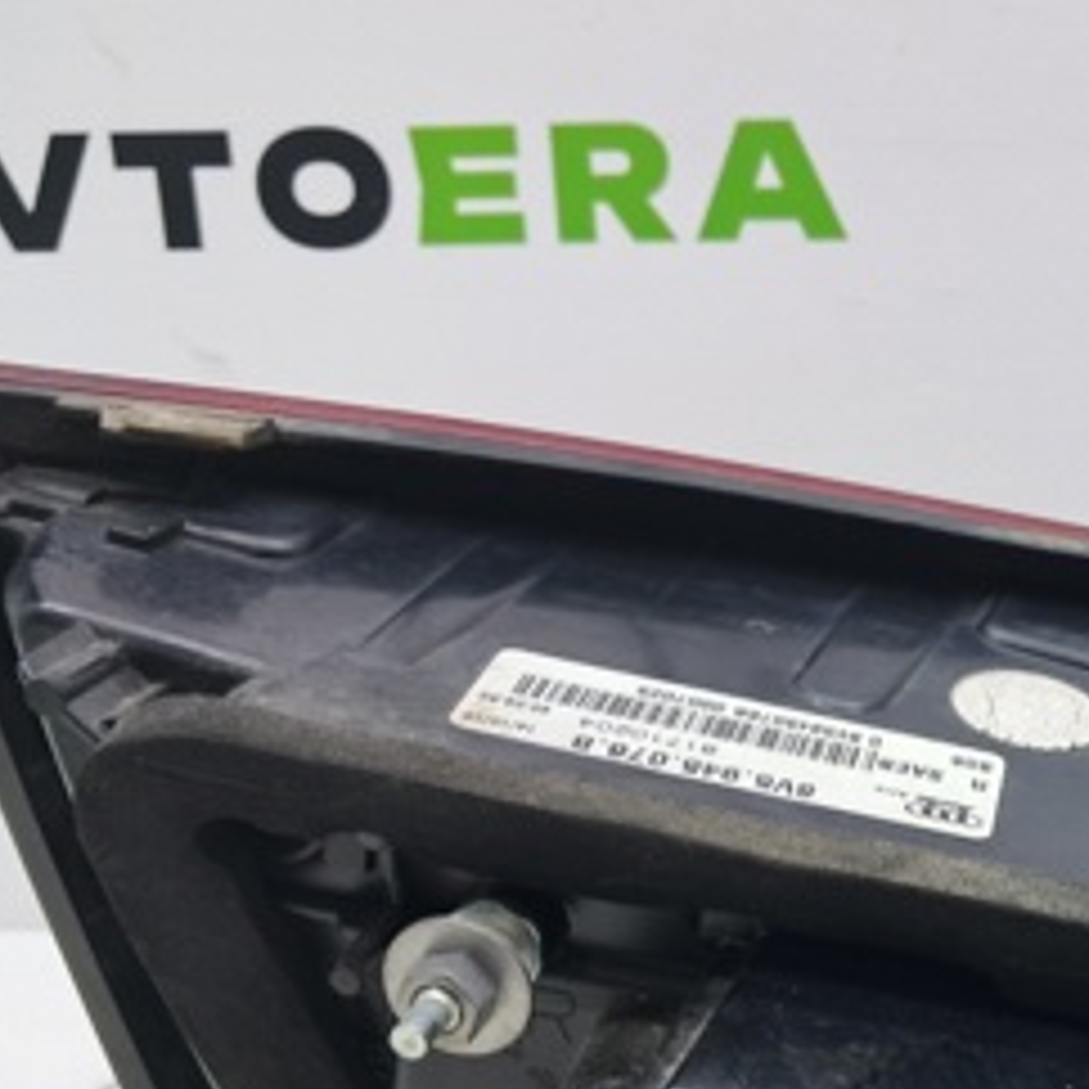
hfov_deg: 25.4
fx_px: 2242
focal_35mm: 63
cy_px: 862
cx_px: 1192
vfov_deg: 26.8
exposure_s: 1/50
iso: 50
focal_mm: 4
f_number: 1.8
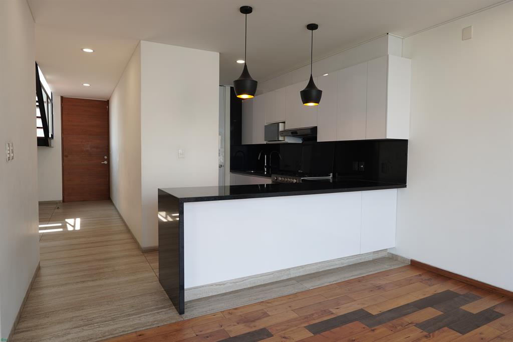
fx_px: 321
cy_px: 171
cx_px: 256
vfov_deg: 56.1
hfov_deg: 77.3
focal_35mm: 22
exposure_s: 1/60
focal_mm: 15
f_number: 3.5
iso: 100
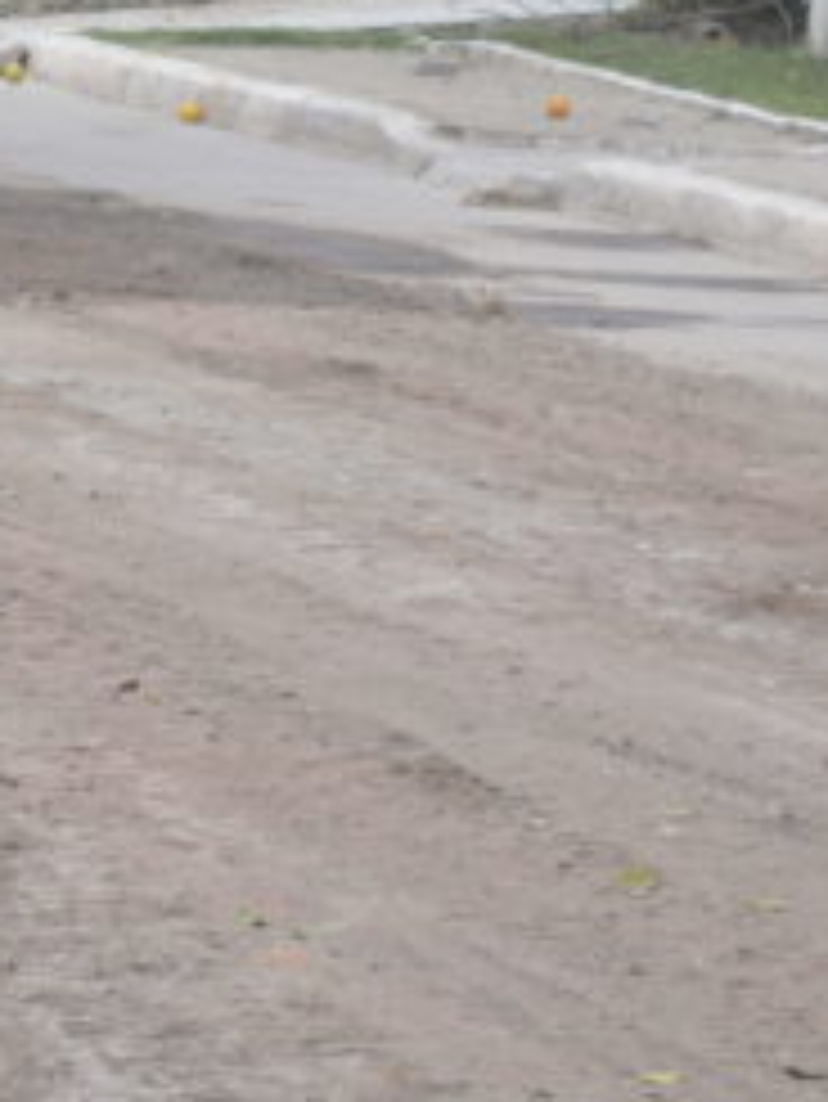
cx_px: -774
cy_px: -425
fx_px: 9591
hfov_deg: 4.9
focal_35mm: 301
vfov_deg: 6.5
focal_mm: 50
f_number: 7.1
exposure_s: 1/200
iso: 100
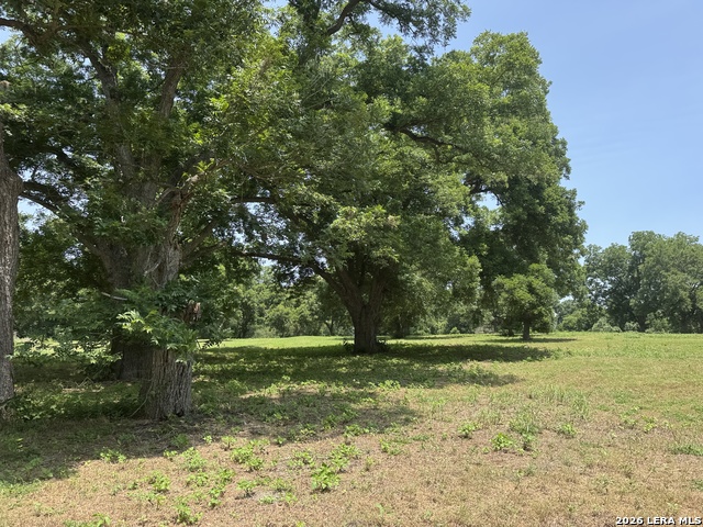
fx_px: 487
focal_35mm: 24
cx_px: 352
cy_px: 264
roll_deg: -1.5
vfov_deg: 56.8
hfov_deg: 71.6
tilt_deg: +14.0
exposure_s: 1/1395
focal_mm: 6.76
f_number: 1.78
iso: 80
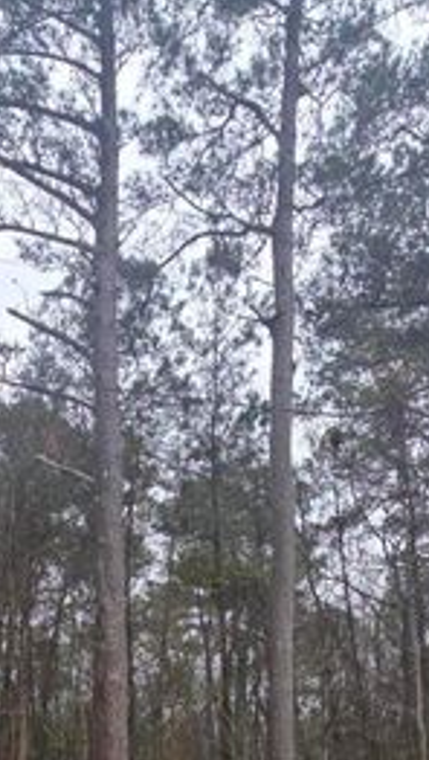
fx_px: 726
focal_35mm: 36
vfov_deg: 48.3
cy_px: 709
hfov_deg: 32.8
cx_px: 165
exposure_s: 1/263
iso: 50
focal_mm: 2.2
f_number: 2.2
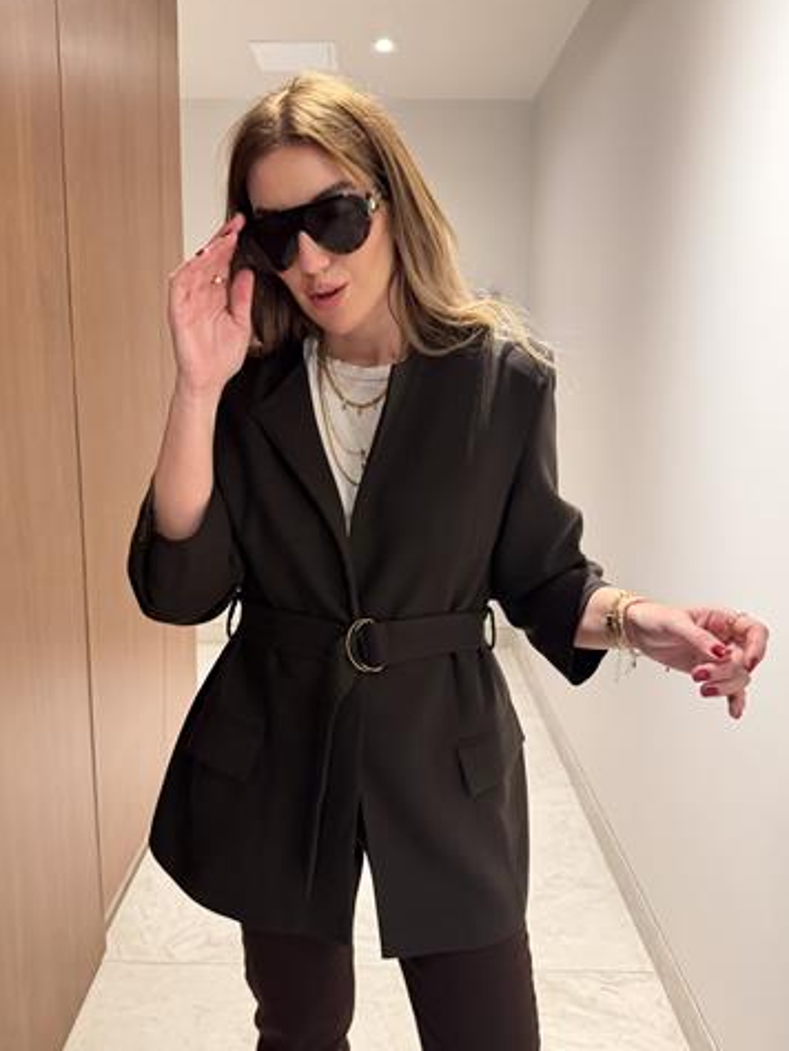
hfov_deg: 51.4
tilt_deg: -8.3
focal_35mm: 27
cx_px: 370
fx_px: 820
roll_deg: -0.5
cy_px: 507
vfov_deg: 65.3
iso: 800
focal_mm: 6.76
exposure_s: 1/50
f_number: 1.78
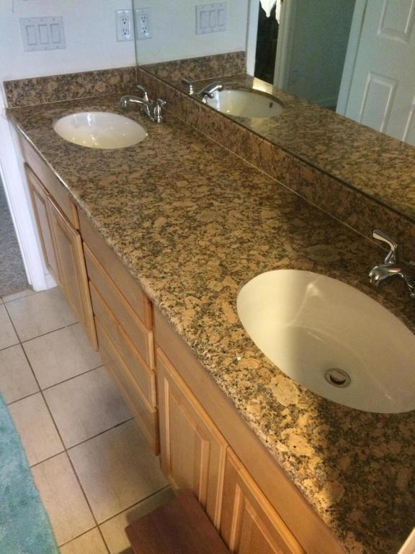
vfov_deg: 61.7
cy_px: 277
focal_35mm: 29
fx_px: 464
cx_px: 208
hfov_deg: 48.2
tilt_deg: -35.9
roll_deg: +0.9
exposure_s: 1/15
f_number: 2.2
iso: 400
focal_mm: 4.15
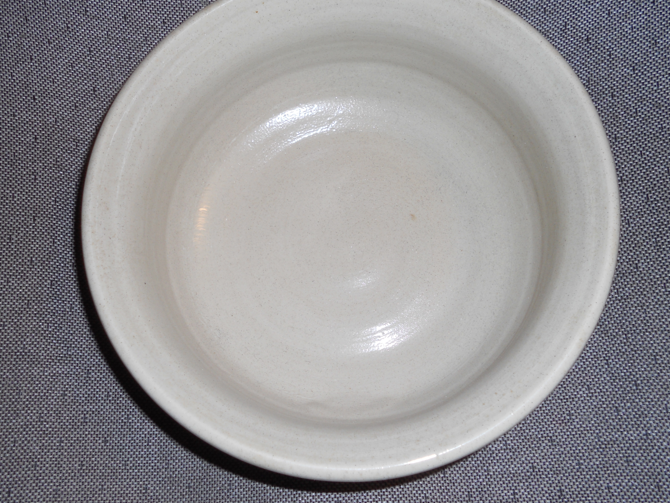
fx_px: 677
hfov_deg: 52.6
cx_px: 323
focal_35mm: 35
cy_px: 236
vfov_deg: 40.7
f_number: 3.5
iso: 80
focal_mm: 5.8
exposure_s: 1/25
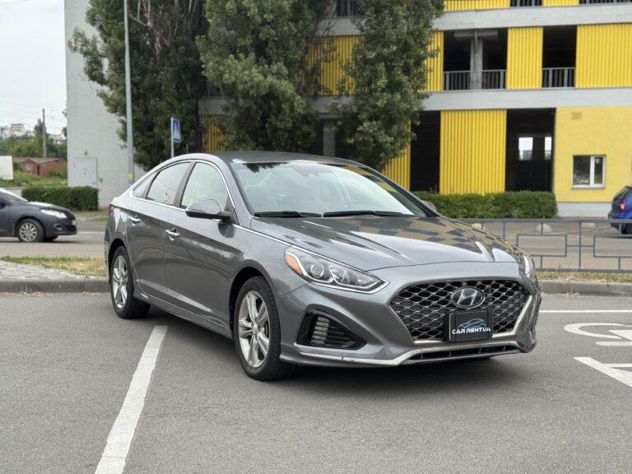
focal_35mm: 48
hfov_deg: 39.7
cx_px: 316
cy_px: 237
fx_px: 876
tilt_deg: -4.1
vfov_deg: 30.3
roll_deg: +0.0
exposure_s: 1/1133
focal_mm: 6.76
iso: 64
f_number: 1.78
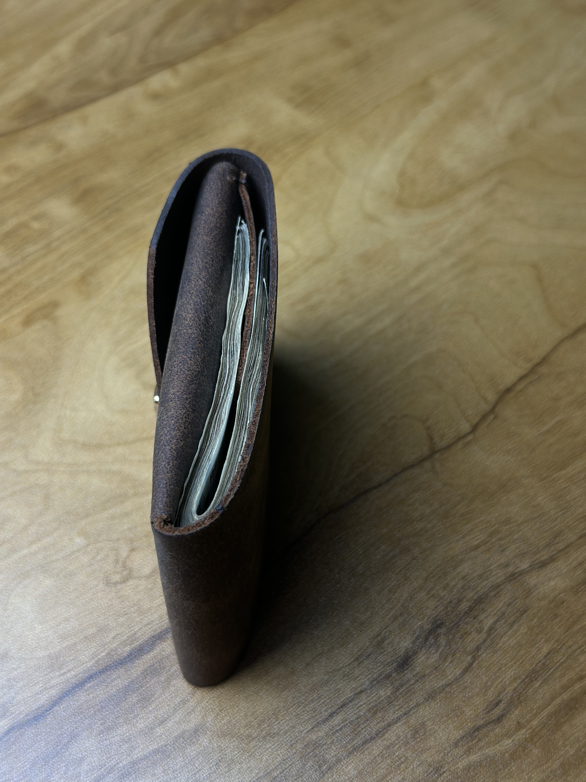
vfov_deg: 39.7
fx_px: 1083
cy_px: 391
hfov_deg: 30.3
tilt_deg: -54.7
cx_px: 293
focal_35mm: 48
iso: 64
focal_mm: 6.86
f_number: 1.78
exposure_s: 1/104
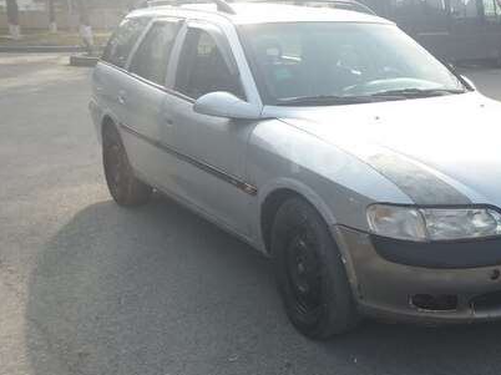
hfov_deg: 39.5
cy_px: 154
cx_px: 409
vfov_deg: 31.4
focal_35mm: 46
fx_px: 665
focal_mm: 3.7
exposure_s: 1/637
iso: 64
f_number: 1.9
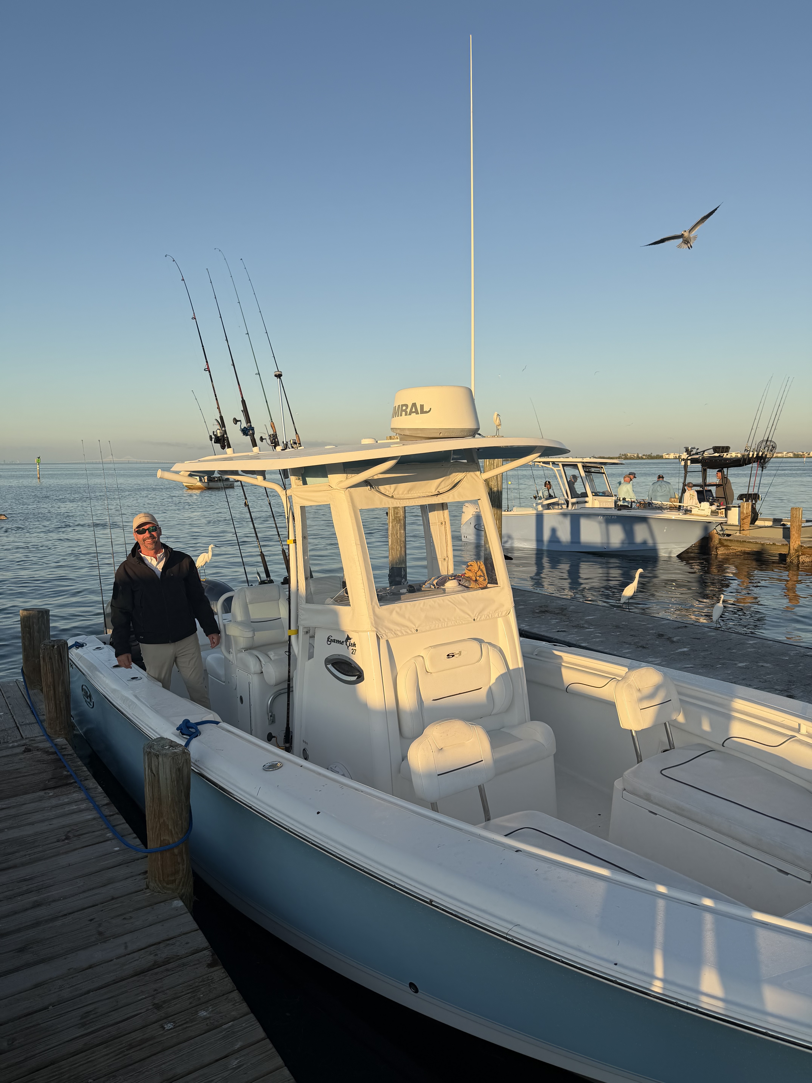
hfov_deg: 56.8
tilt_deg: -6.4
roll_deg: +0.4
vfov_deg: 71.6
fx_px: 751
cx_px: 406
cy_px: 542
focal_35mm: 24
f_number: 1.78
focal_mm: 6.76
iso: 80
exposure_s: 1/3425
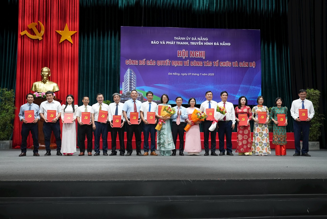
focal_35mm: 37
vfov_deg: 36.0
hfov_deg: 51.9
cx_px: 164
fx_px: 336
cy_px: 110
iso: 3200
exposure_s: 1/50
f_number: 5
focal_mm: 37
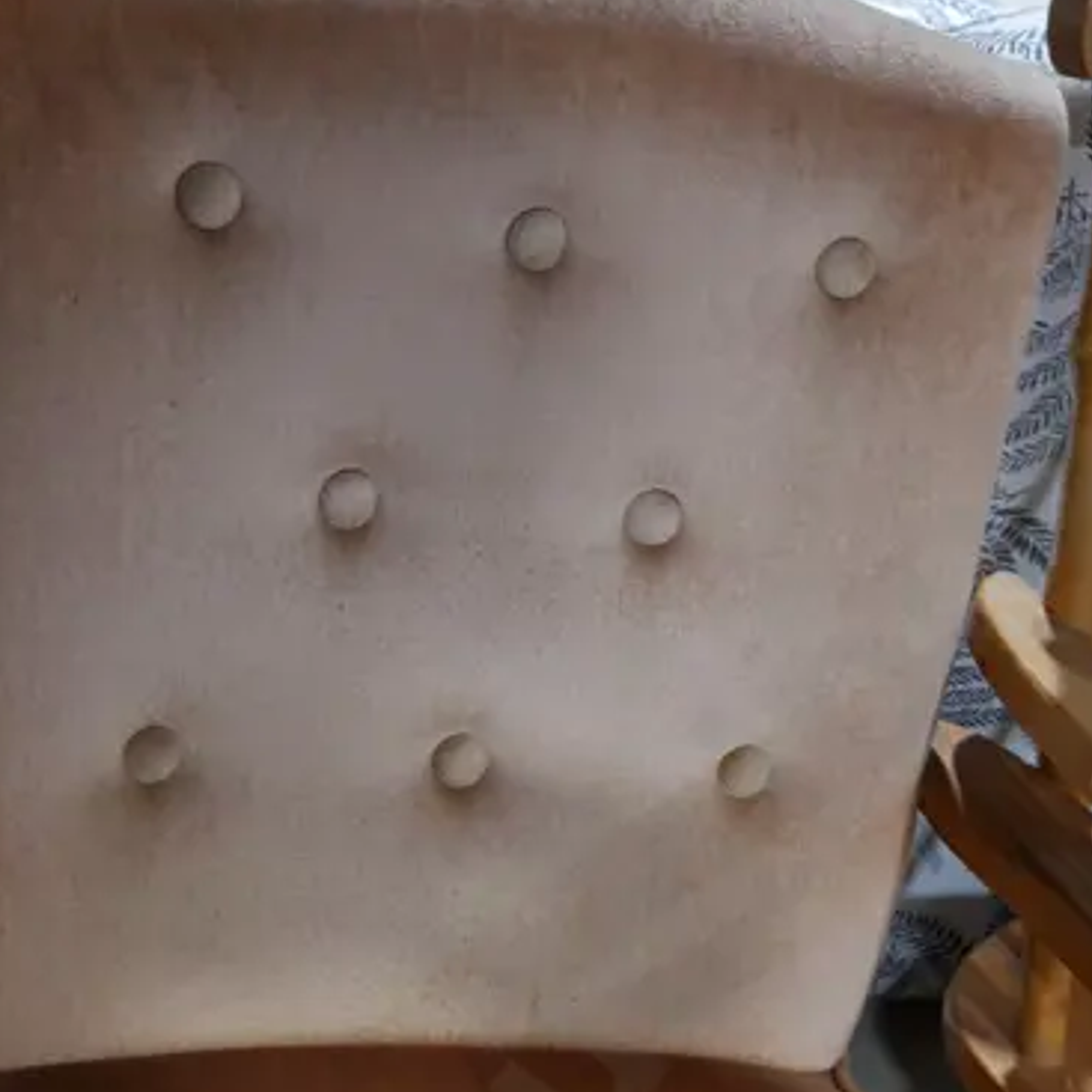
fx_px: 2641
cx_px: 594
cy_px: 1053
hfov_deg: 23.4
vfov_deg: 22.6
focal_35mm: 74
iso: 500
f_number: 3.6
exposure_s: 1/60
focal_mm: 15
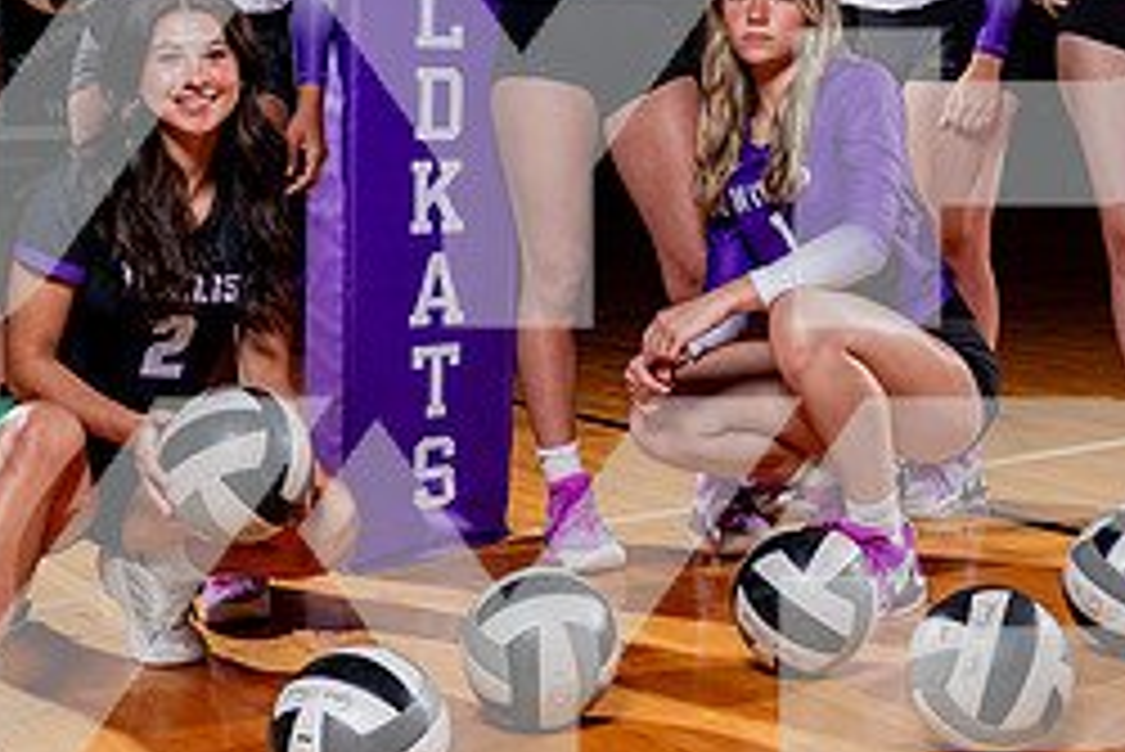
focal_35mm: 70
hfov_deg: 28.7
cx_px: 706
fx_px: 2189
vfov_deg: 19.2
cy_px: 92
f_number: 8
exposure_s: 1/250
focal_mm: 30
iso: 100
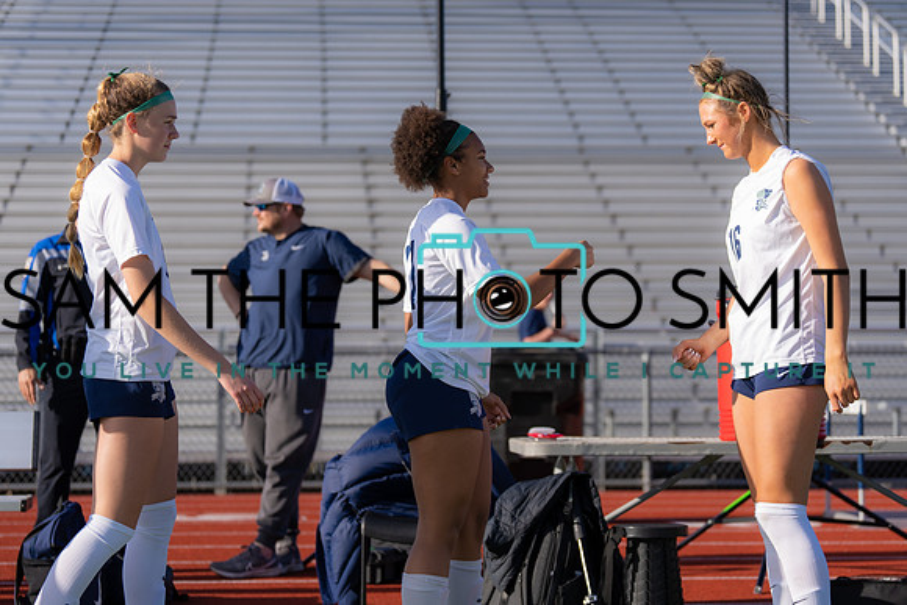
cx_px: 454
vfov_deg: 15.7
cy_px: 302
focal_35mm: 87
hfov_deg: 23.3
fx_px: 2195
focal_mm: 83
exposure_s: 1/3200
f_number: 2.8
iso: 200
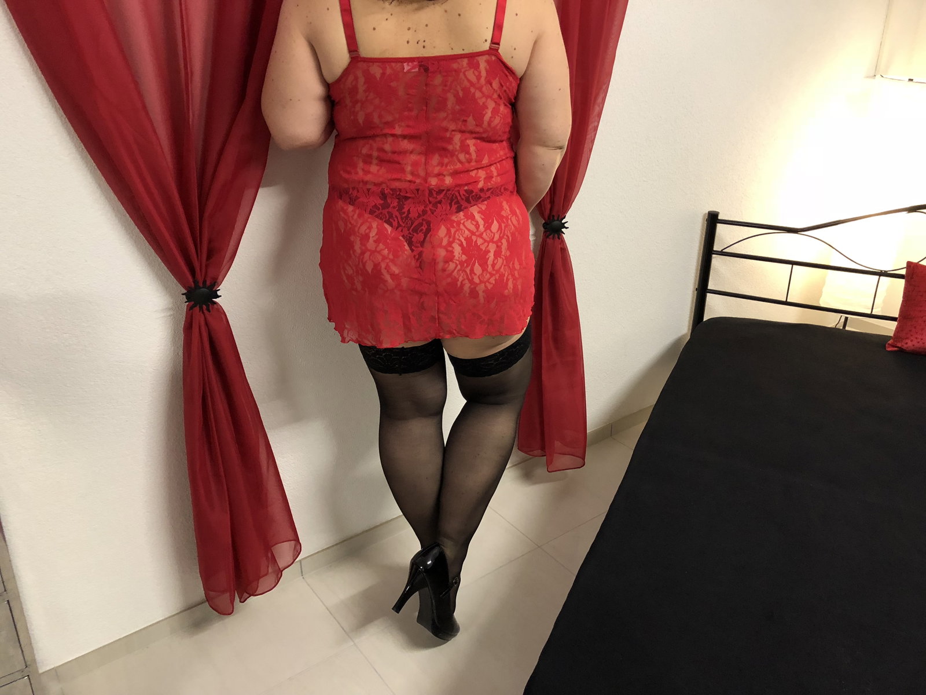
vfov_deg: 49.7
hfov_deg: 63.4
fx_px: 749
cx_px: 463
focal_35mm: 28
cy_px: 348
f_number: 1.8
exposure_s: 1/17
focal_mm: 3.99
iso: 100
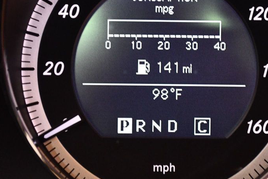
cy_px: 69
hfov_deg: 20.6
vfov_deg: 13.8
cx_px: 173
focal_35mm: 99
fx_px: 737
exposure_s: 1/60
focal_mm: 44
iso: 4000
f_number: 5.3
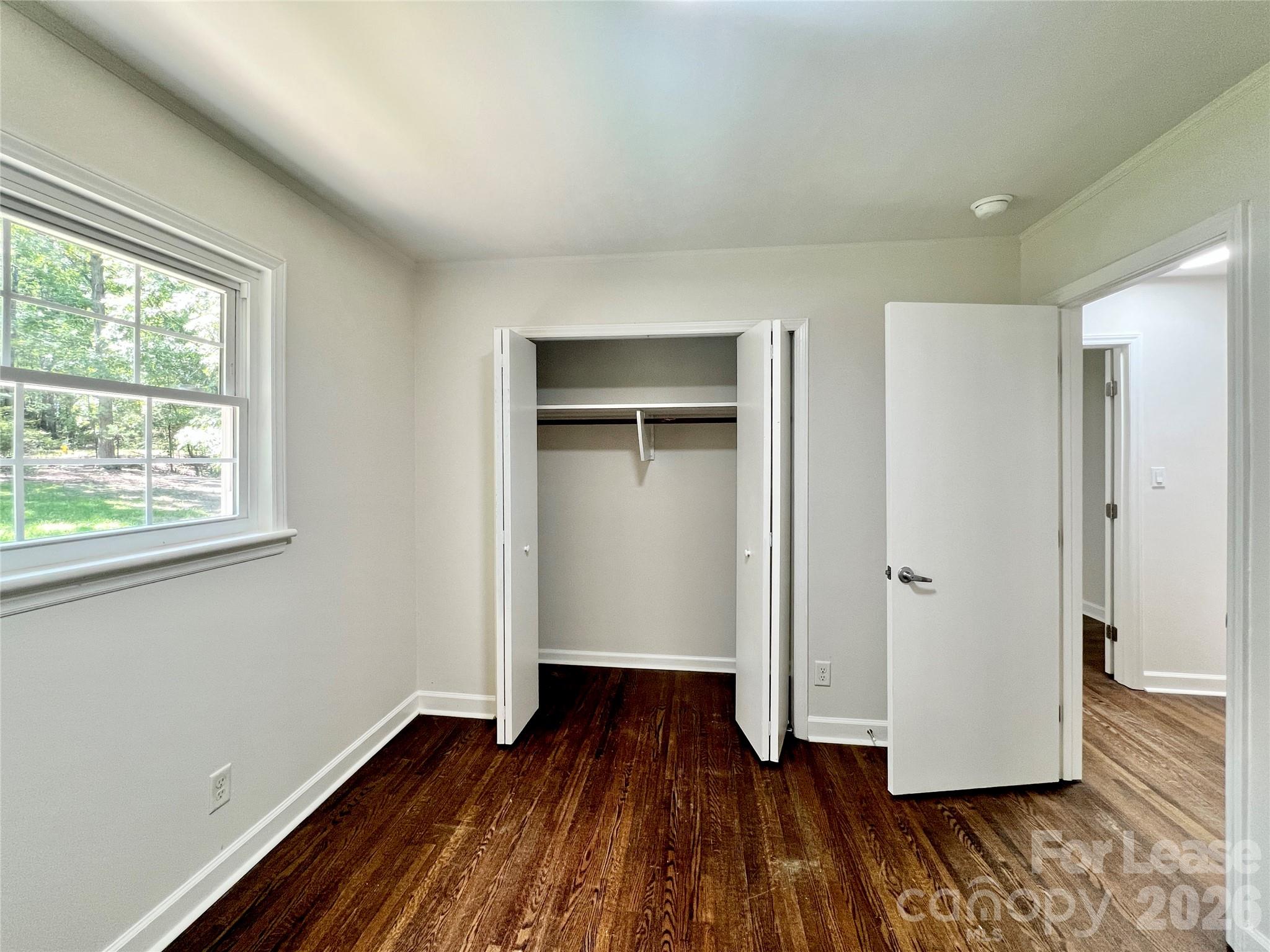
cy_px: 476
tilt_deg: -2.5
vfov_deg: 89.9
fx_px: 477
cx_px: 635
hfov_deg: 106.2
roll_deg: +0.1
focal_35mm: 13
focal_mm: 1.57
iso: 160
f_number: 1.8
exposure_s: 1/60
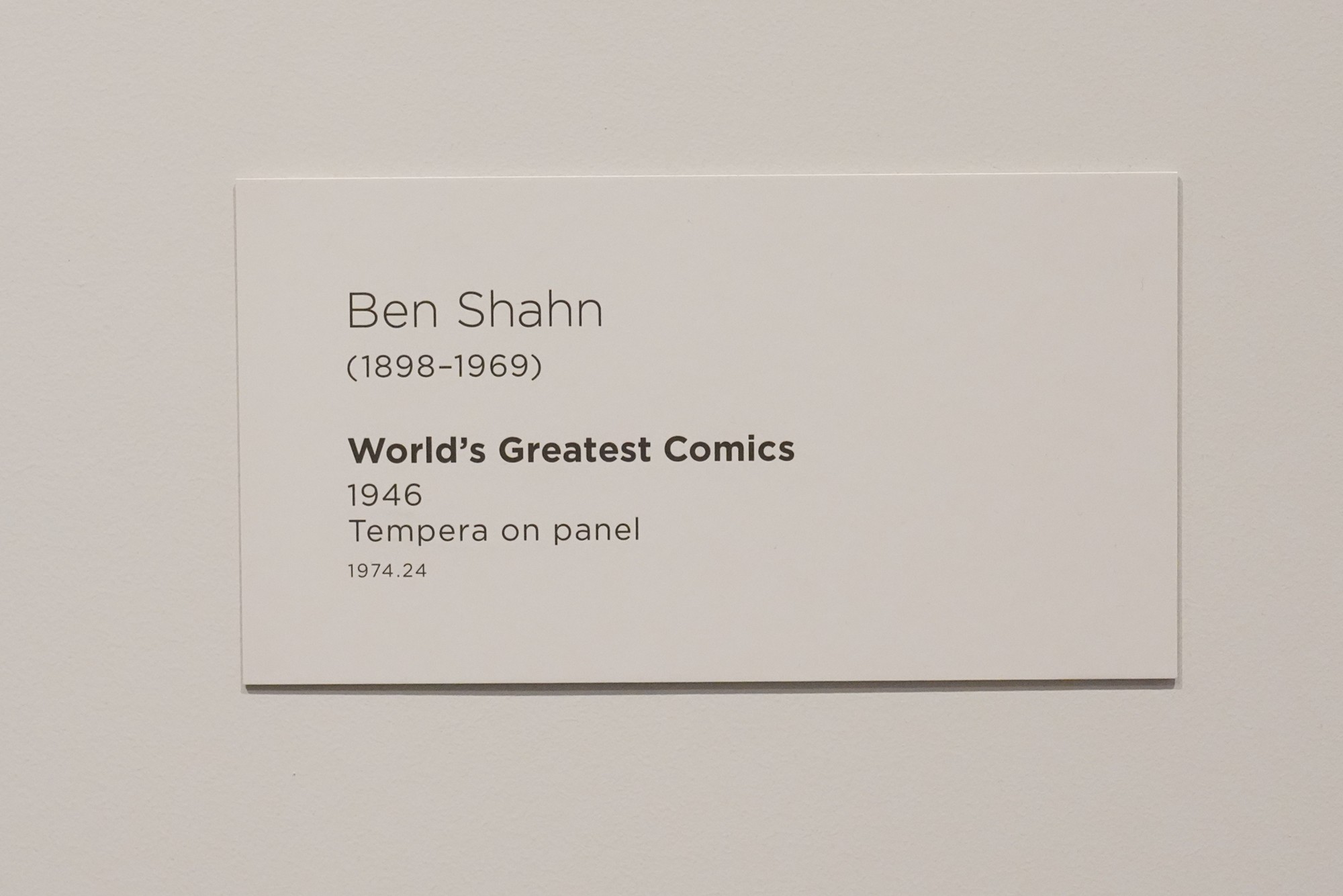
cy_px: 448
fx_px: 1716
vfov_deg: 29.3
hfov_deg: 42.7
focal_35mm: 46
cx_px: 672
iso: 6400
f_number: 6.3
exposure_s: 1/100
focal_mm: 46
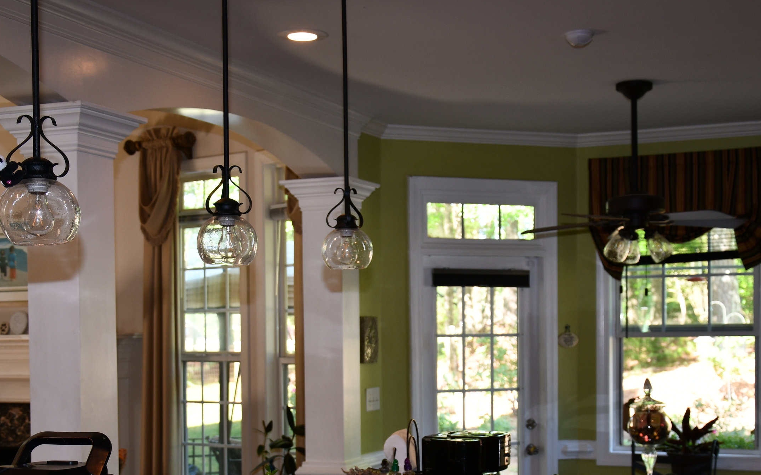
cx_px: 402
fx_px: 1265
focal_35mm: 61
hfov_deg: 33.5
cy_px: 349
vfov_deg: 21.1
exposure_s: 1/60
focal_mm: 28
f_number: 4
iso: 320
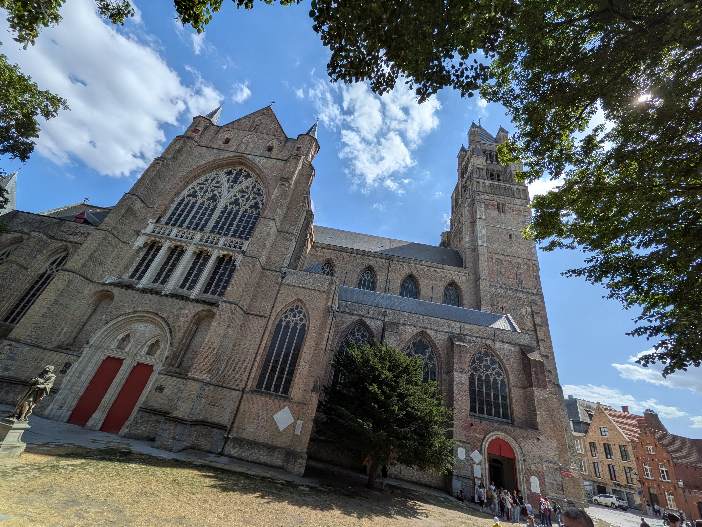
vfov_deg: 85.7
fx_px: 284
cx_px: 351
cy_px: 264
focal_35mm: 14
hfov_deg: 102.1
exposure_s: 1/3205
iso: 54
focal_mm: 1.85
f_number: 2.2
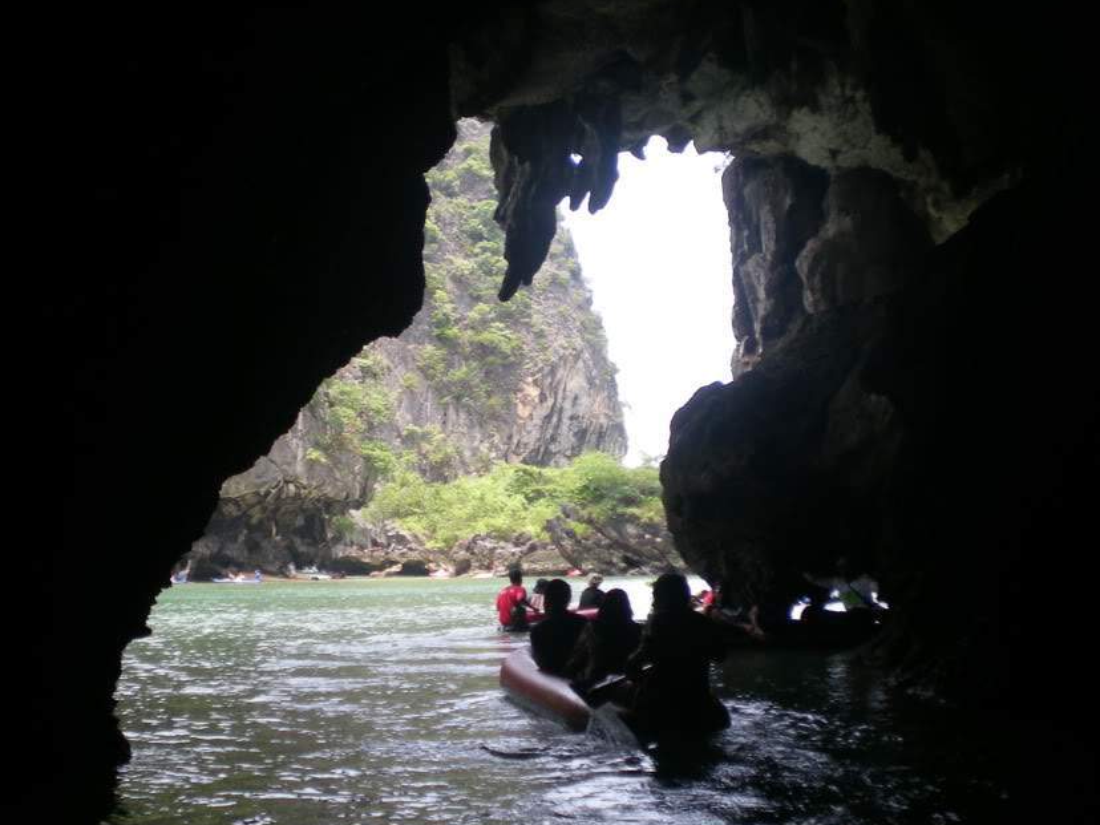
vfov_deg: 30.9
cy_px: 433
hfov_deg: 40.3
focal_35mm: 47
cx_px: 468
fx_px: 1494
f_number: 3.1
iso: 50
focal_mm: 6.3
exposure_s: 1/135
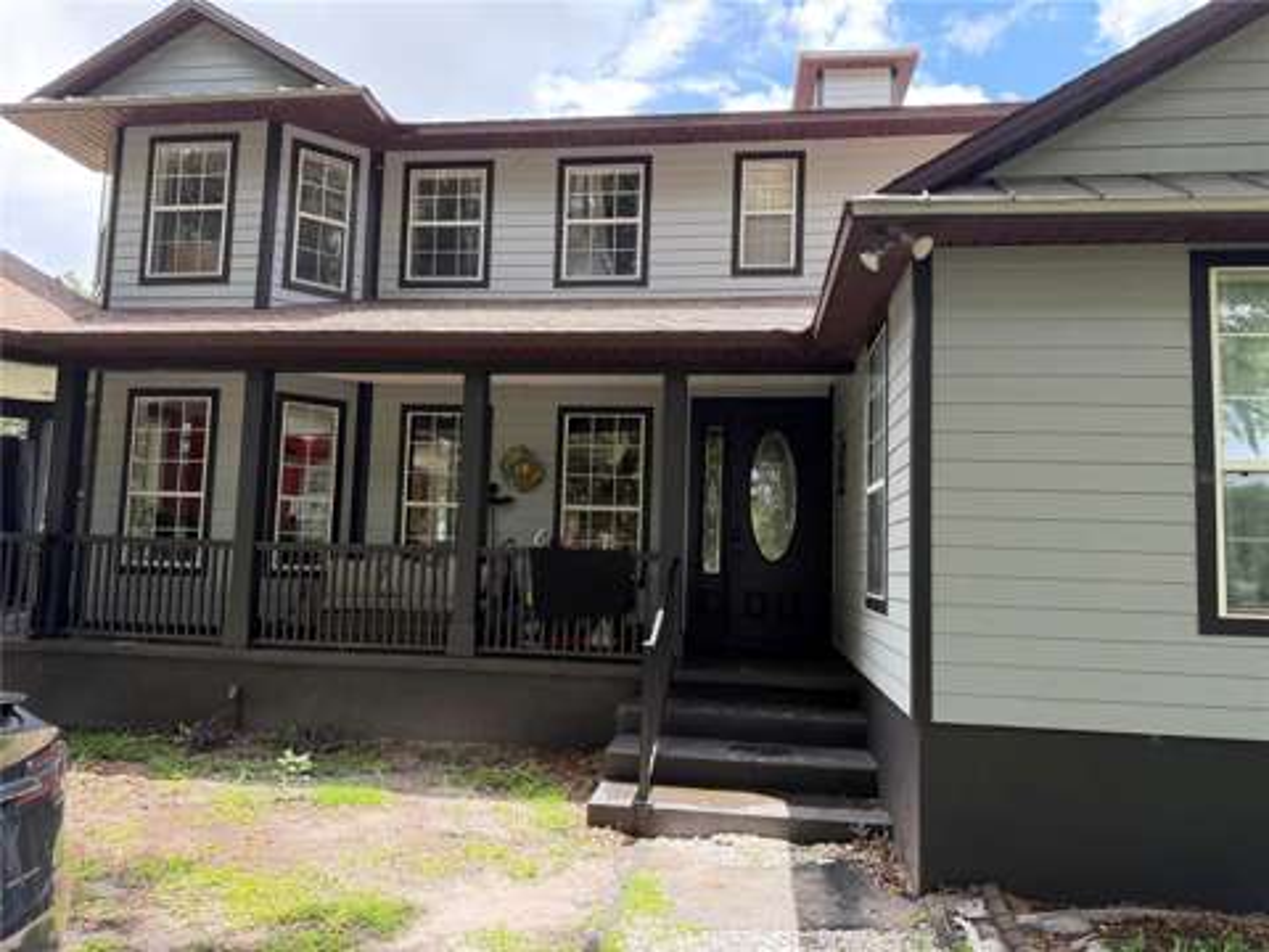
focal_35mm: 24
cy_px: 476
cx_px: 634
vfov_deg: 56.8
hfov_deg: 71.6
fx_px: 880
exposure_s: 1/602
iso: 100
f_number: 1.78
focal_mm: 6.76
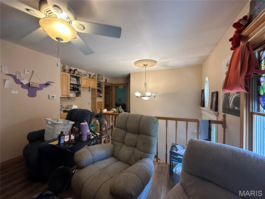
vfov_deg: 85.7
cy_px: 100
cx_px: 132
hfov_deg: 102.1
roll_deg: -0.2
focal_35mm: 14
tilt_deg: +0.2
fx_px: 107
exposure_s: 1/120
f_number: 2.2
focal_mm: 2.22
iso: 200
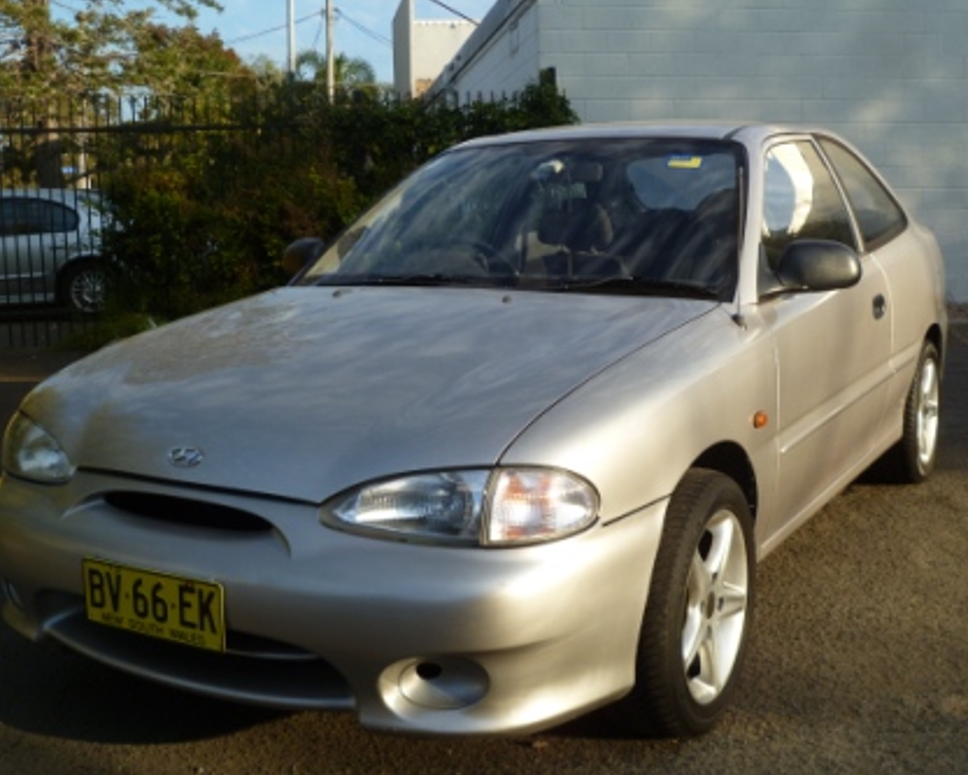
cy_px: 386
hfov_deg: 44.7
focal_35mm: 41
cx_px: 519
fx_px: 1175
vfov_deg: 36.5
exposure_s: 1/400
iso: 80
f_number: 3.2
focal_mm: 7
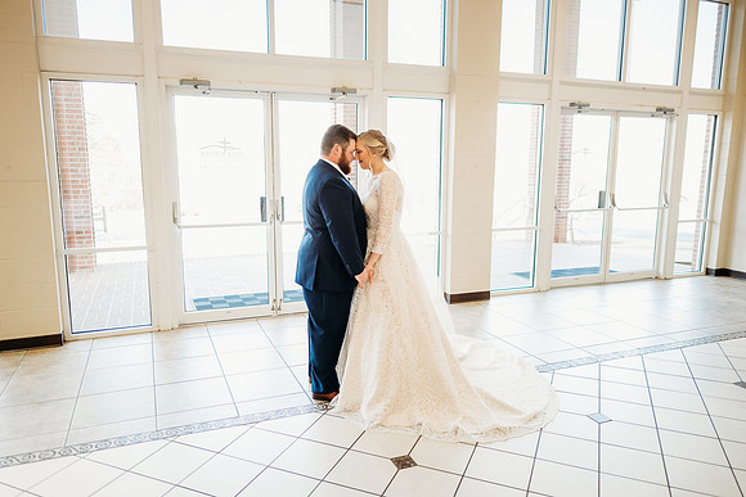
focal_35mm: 26
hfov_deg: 70.1
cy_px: 248
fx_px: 531
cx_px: 365
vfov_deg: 50.2
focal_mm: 24
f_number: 1.8
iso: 400
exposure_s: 1/160
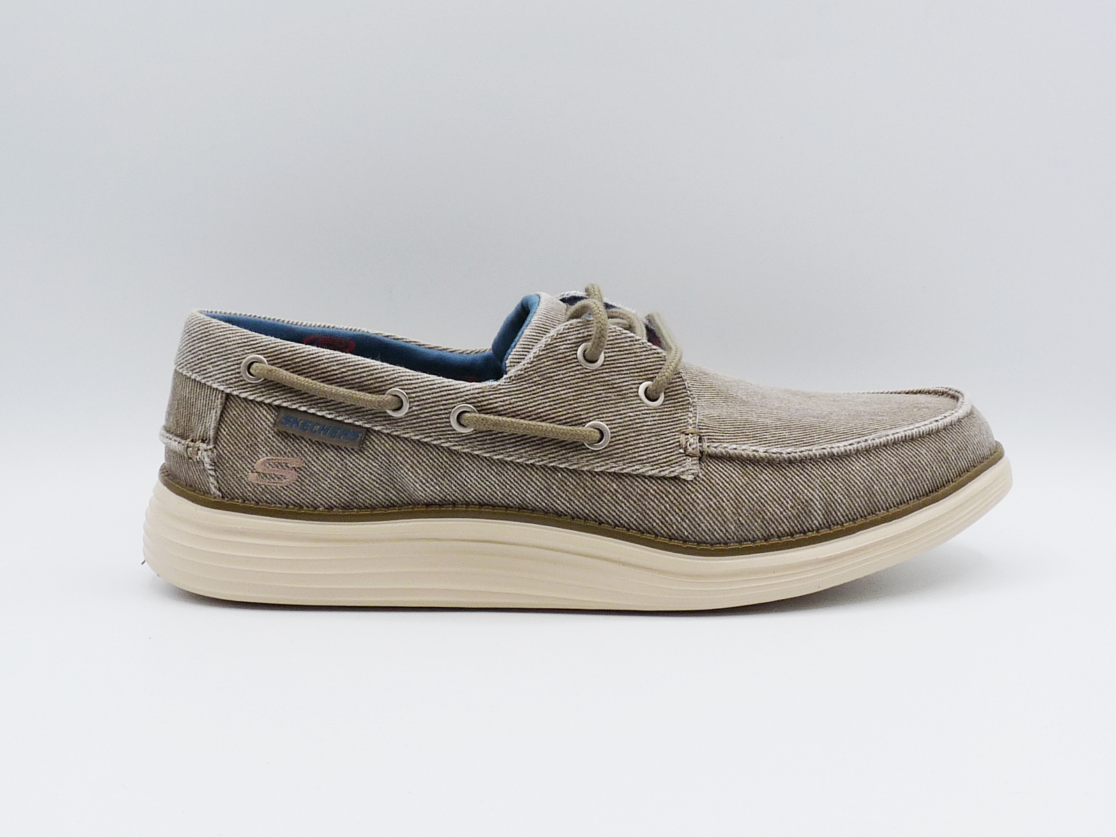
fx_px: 1612
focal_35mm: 50
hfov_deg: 38.2
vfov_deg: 29.1
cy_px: 418
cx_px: 558
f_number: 4.5
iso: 100
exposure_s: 1/200
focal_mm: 4.9
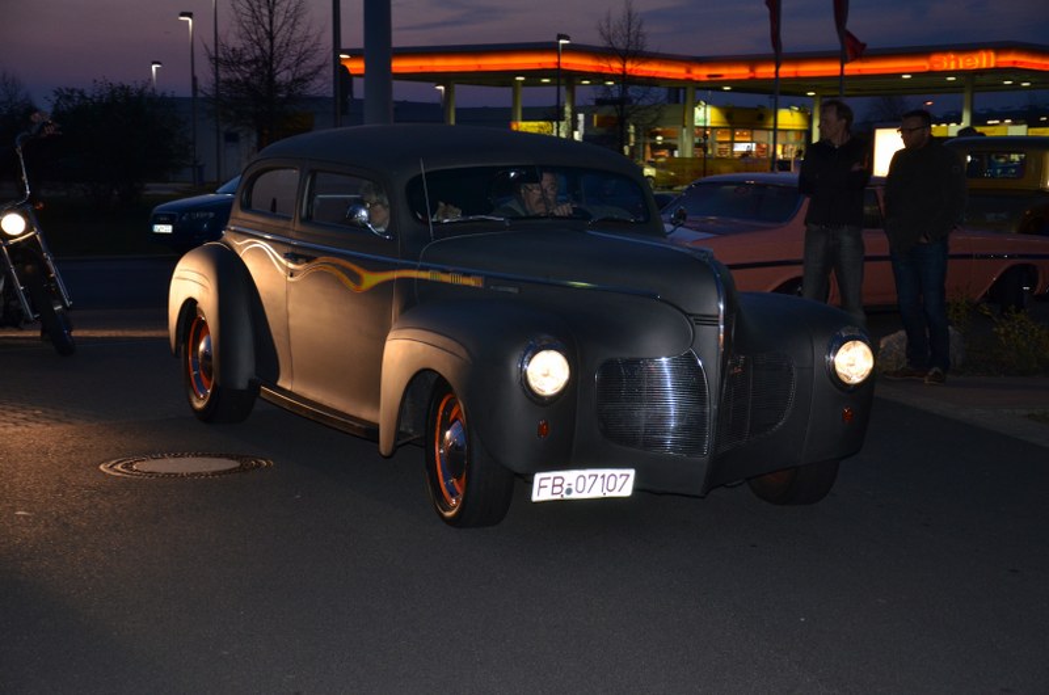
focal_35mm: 72
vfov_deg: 18.8
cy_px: 348
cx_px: 524
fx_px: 2094
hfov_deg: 28.1
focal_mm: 48
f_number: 4.8
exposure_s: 1/60
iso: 800
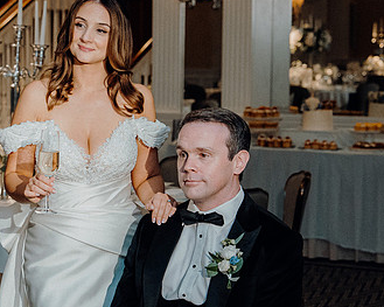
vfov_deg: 12.4
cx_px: 111
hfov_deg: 15.5
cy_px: 196
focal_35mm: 124
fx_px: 1409
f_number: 3.5
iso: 2500
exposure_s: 1/200
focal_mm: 50
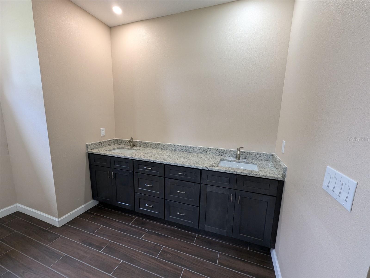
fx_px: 139
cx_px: 185
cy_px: 139
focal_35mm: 13
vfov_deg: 89.9
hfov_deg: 106.2
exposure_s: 1/23.8
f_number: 2.2
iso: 56
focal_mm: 1.95
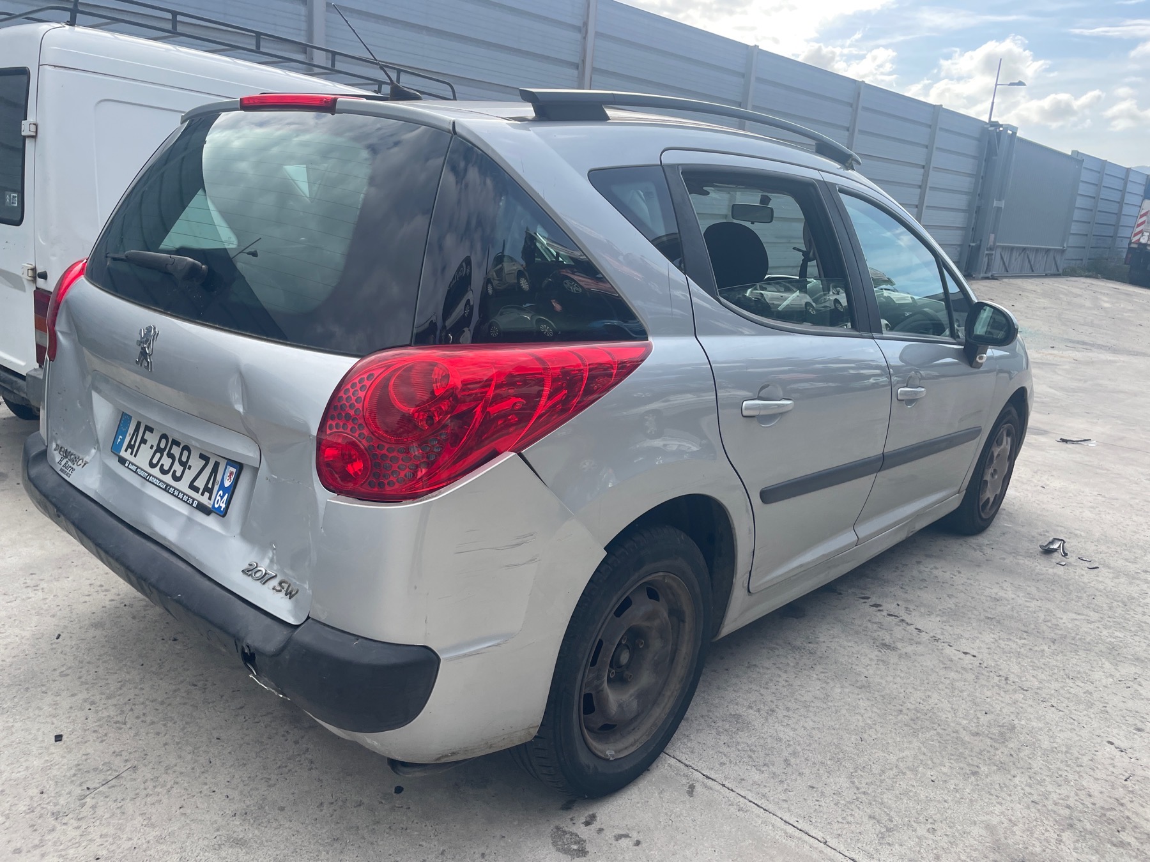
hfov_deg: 67.3
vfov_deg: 53.1
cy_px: 431
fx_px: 864
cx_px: 575
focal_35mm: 26
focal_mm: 4.2
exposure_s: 1/1319
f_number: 1.6
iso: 32
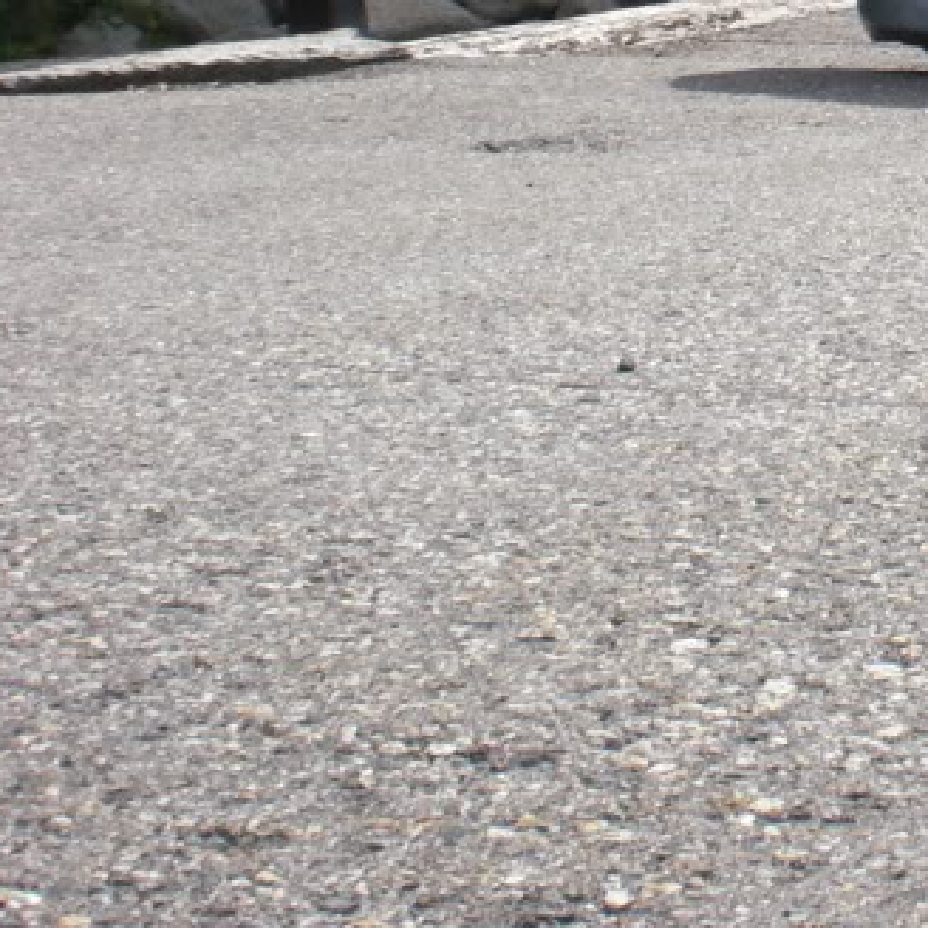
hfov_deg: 15.3
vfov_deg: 16.0
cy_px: -136
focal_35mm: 105
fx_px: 3185
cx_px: 1415
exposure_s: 1/250
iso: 64
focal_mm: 6.3
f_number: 5.6
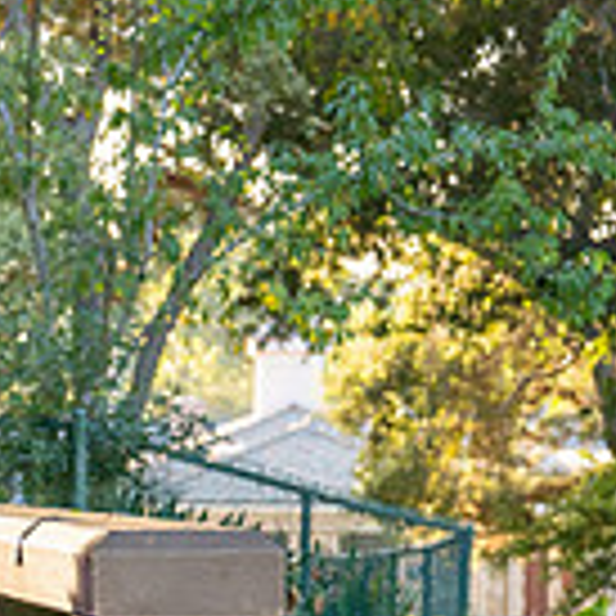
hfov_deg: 9.4
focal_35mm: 173
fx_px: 3483
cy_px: 587
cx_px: -652
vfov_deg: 10.0
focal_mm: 48
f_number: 4.5
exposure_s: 1/200
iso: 400
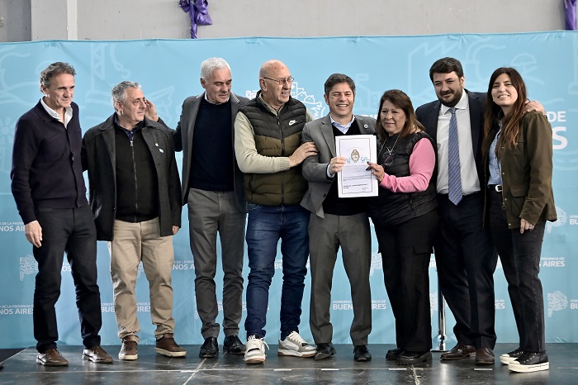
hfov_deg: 25.4
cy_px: 192
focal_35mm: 80
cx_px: 289
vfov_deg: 17.0
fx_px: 1284
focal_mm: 80
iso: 4000
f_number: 2.8
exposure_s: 1/500
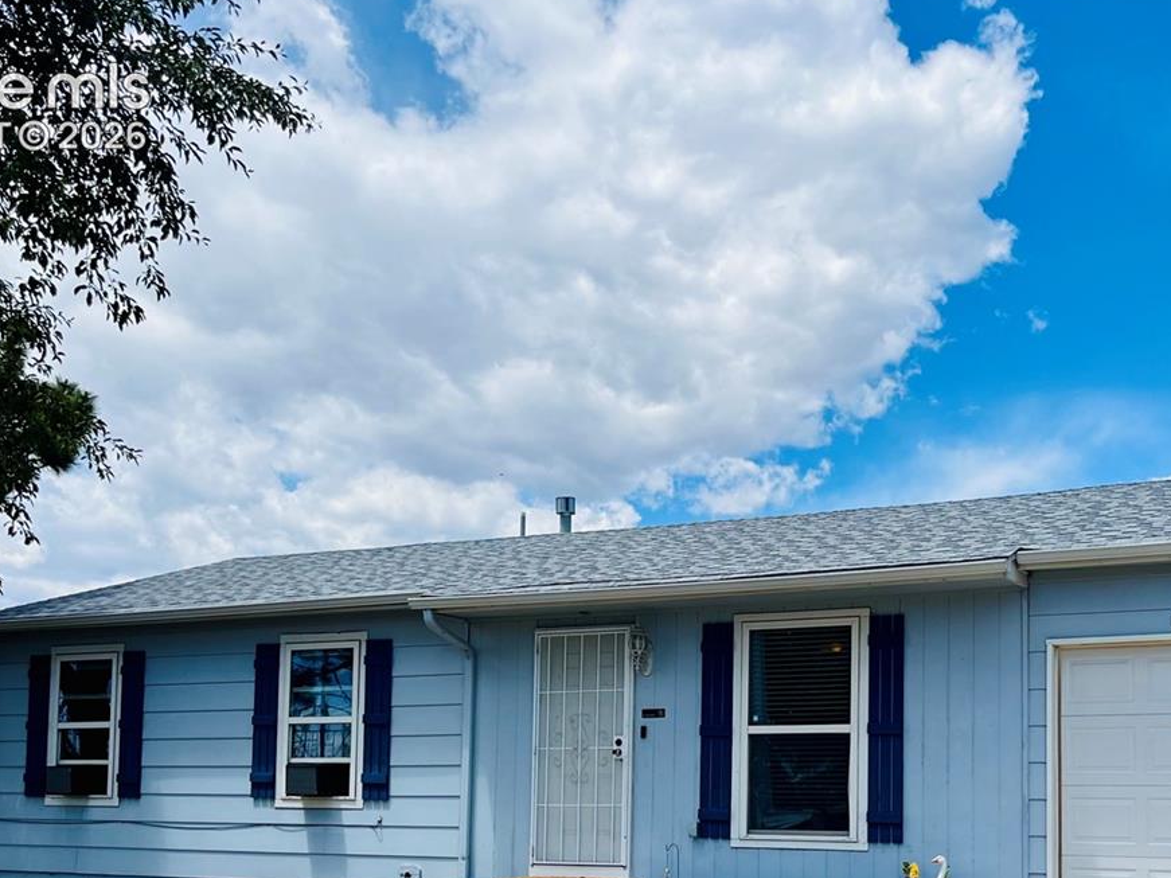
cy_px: 709
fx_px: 1454
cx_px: 749
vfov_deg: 32.6
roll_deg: -0.3
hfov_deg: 43.4
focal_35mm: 43
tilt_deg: +3.7
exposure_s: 1/4310
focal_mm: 5.1
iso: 50
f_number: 1.6
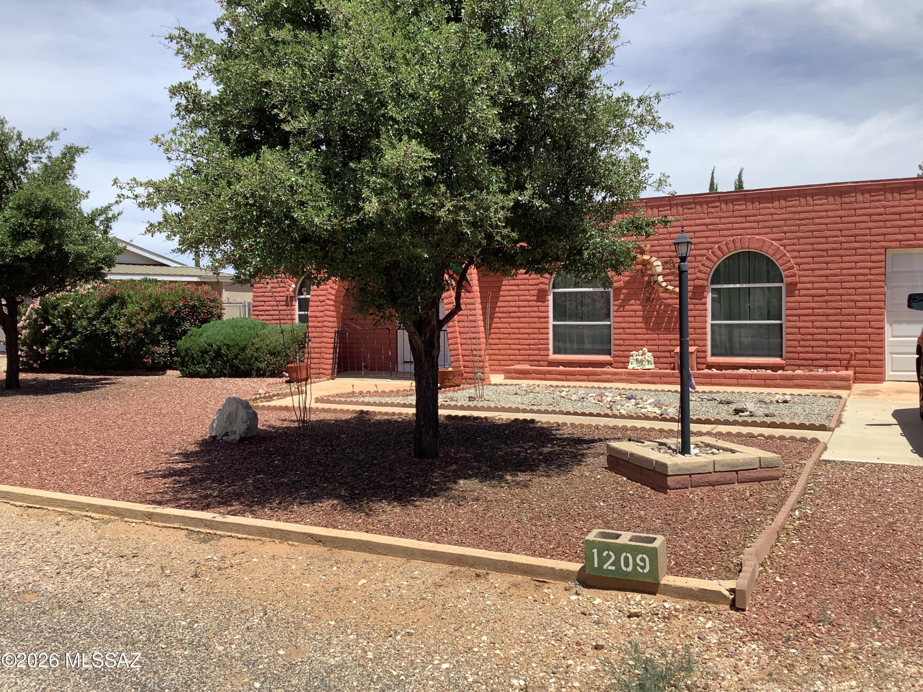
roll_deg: +1.3
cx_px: 462
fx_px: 827
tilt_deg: -4.6
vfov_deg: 45.4
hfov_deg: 58.4
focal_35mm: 31
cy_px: 346
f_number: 2.4
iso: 25
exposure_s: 1/1335
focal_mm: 3.3
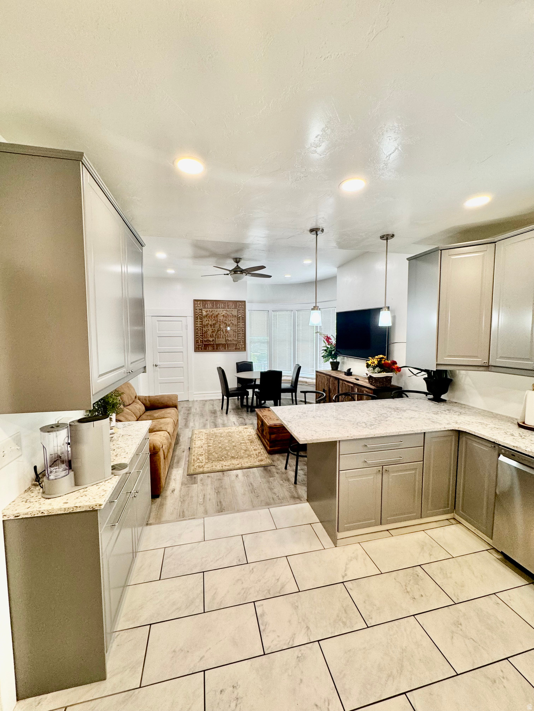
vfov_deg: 102.1
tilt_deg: -4.8
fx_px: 288
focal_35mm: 14
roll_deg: +0.1
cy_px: 356
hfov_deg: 85.7
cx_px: 267
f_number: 2.2
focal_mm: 2.22
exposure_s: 1/120
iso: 125
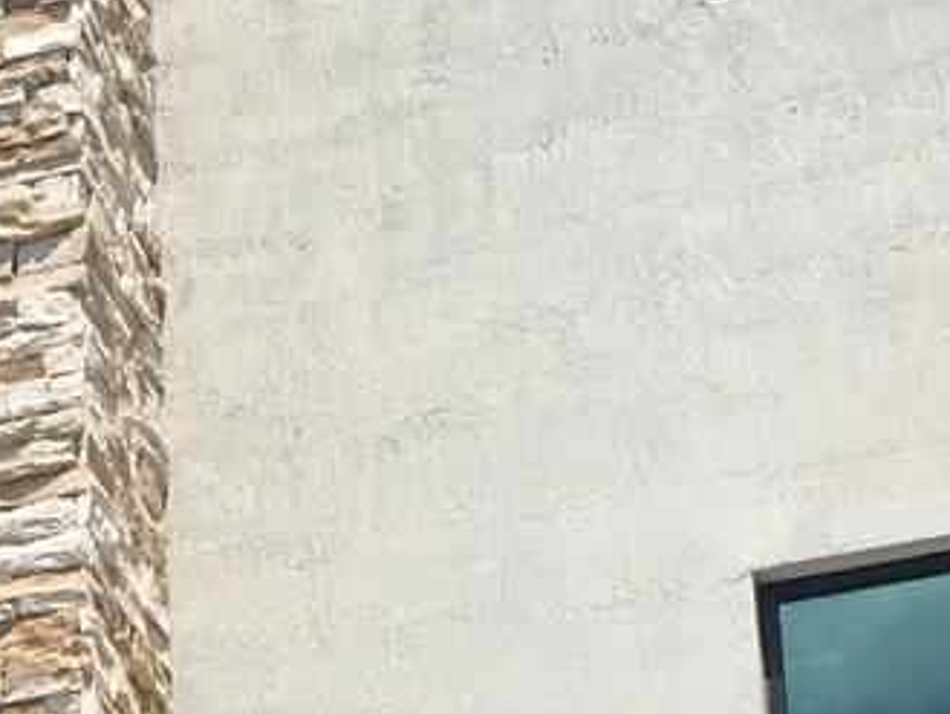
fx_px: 3871
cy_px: 1179
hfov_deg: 13.7
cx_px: -127
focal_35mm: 141
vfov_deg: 10.1
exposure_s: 1/1832
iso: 25
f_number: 2.2
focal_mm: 4.15
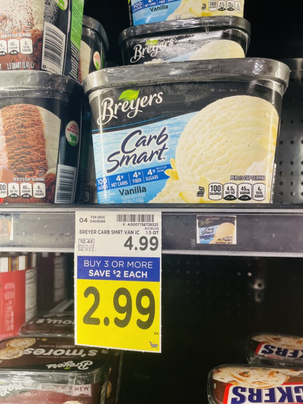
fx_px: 303
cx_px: 152
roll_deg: -0.8
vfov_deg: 67.3
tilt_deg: +0.6
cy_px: 202
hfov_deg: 53.1
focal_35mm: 26
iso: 125
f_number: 1.6
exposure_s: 1/120
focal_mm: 4.2
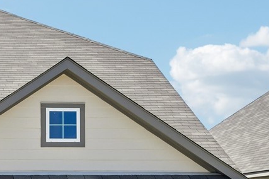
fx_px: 627
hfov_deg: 22.8
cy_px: 159
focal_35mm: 84
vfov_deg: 16.0
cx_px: -28
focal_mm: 22
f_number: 8
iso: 400
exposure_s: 1/1250
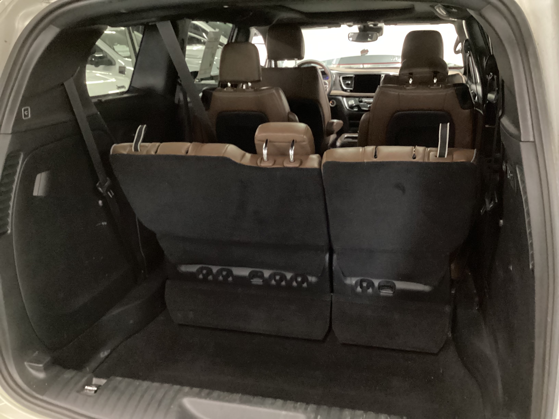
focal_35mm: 31
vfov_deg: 45.4
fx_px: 501
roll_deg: +1.0
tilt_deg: -22.4
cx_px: 280
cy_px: 210
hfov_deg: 58.4
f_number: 2.4
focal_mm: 3.3
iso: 800
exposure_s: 1/15
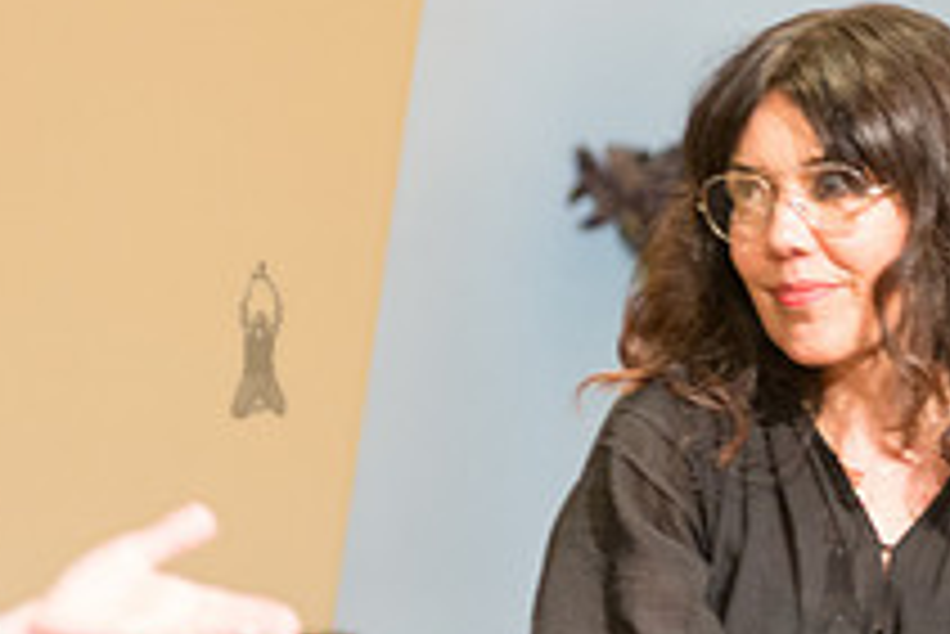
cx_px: 837
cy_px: 555
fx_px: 12358
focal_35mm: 468
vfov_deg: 2.9
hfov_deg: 4.4
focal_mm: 170
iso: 2500
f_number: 4
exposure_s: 1/100
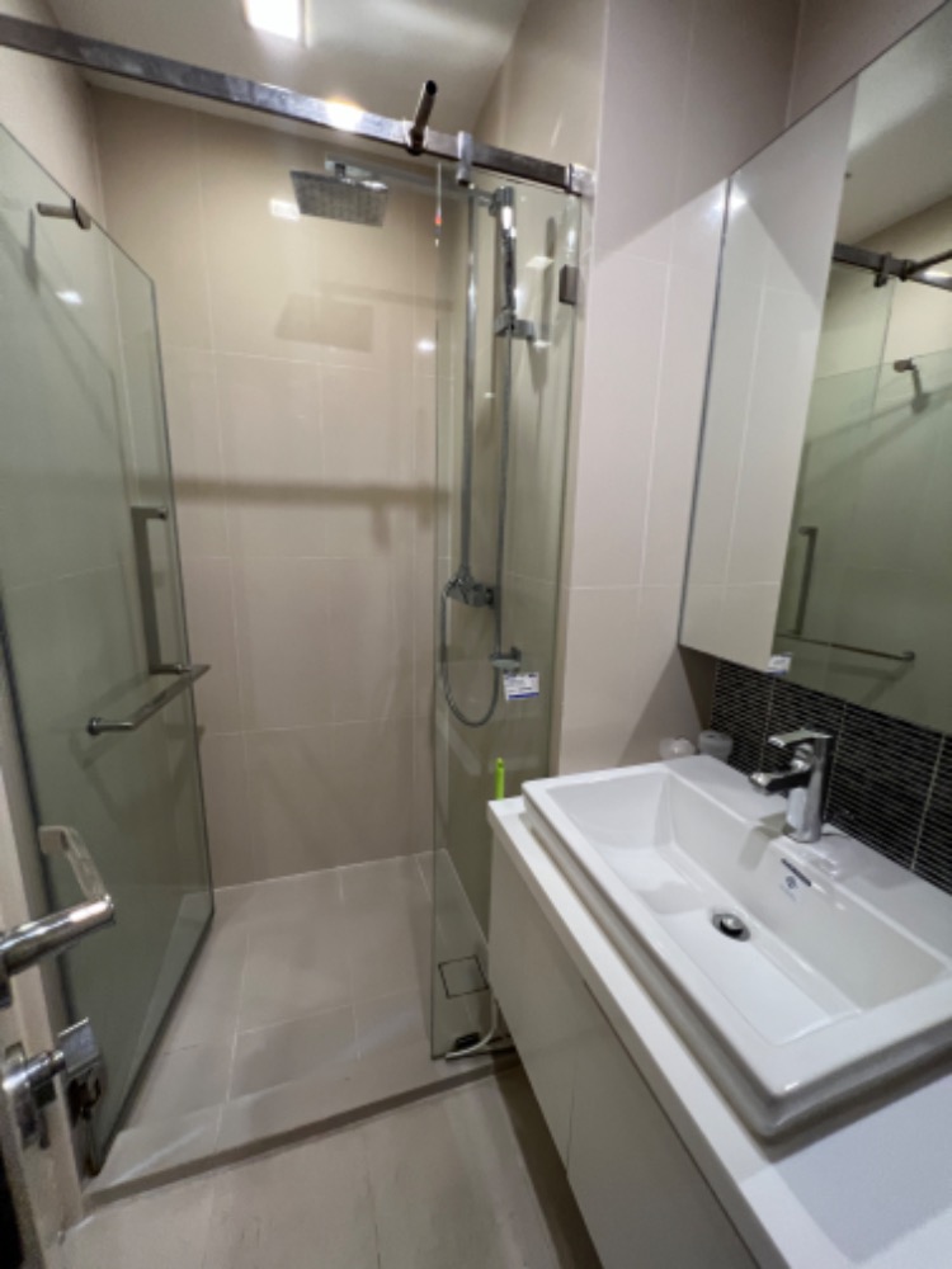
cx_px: 476
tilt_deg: -11.9
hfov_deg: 89.9
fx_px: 477
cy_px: 634
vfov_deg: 106.2
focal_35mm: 13
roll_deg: -3.3
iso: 250
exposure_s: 1/50
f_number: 1.8
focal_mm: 1.57
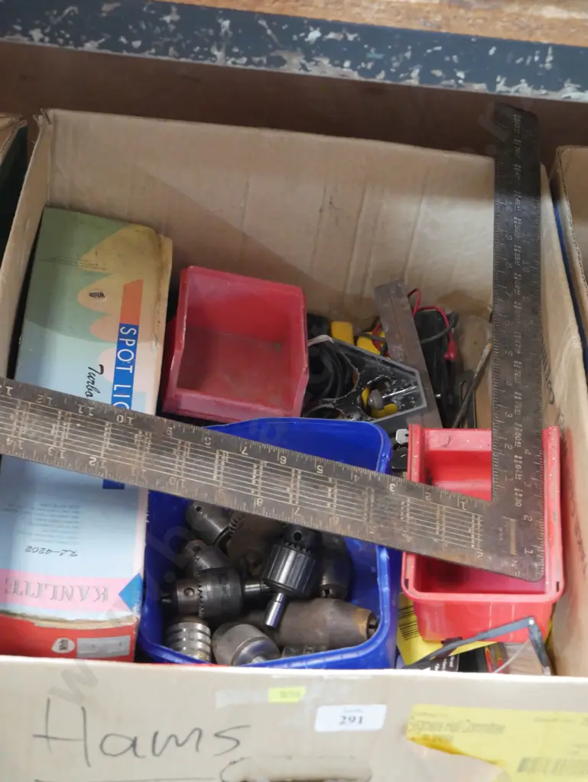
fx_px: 1539
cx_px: 294
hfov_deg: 21.6
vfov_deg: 28.5
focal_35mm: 68
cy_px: 391
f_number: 5.4
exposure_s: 1/20
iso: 3200
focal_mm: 34
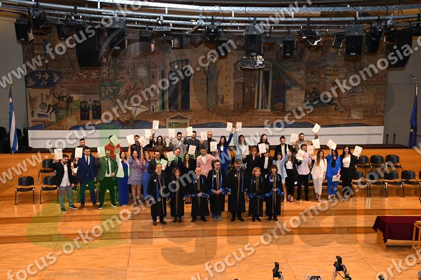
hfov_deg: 41.1
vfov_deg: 28.1
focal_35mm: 48
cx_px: 210
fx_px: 561
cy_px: 140
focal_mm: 32
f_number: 5
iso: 2800
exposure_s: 1/200
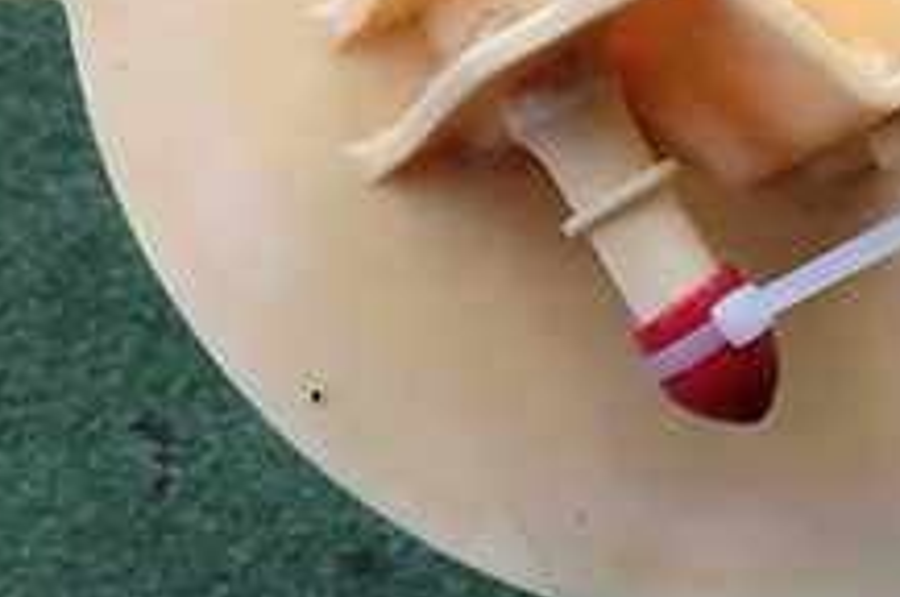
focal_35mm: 72
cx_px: 643
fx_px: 1797
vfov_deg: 18.3
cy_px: -25
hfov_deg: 27.8
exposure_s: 1/200
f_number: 2.8
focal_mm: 4.5
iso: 100
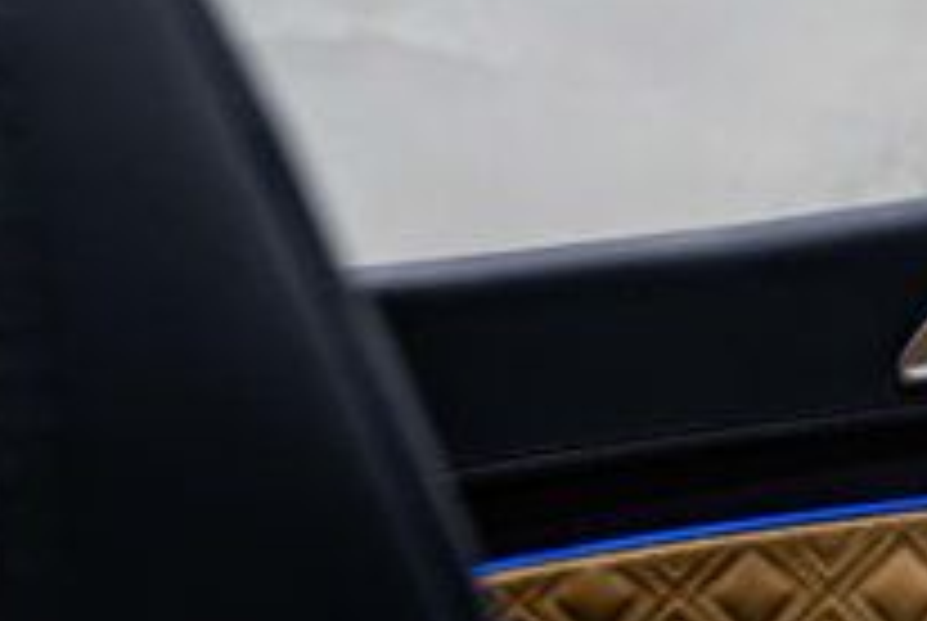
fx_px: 3326
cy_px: 646
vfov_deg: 10.6
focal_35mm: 129
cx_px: 1840
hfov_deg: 13.6
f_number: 4.5
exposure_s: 1/80
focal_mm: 26
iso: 1600
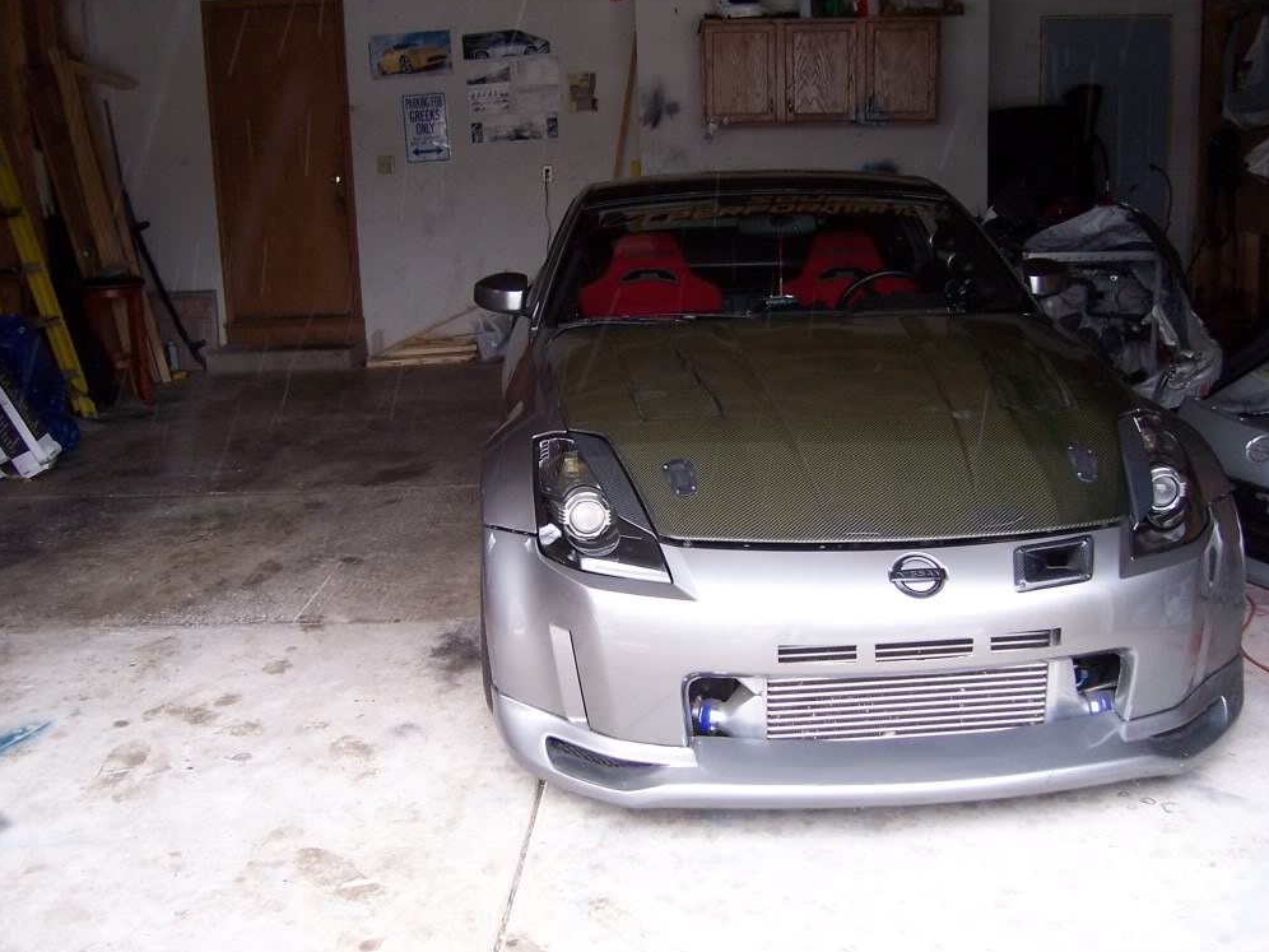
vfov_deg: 38.7
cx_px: 629
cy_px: 482
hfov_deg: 50.1
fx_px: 1356
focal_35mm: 37
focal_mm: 6
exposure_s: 1/30
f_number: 3
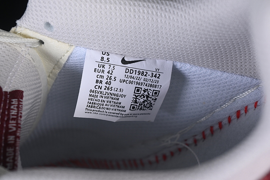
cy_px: 90
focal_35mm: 75
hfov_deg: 27.0
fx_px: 562
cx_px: 135
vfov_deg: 18.2
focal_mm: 50
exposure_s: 1/80
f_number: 7.1
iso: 160
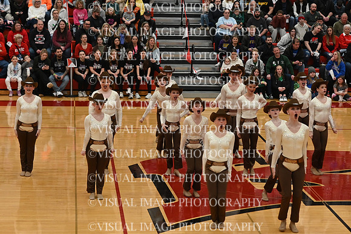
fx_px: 1024
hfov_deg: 19.5
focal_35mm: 105
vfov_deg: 13.0
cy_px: 117
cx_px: 176
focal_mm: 70
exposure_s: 1/400
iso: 3200
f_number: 4
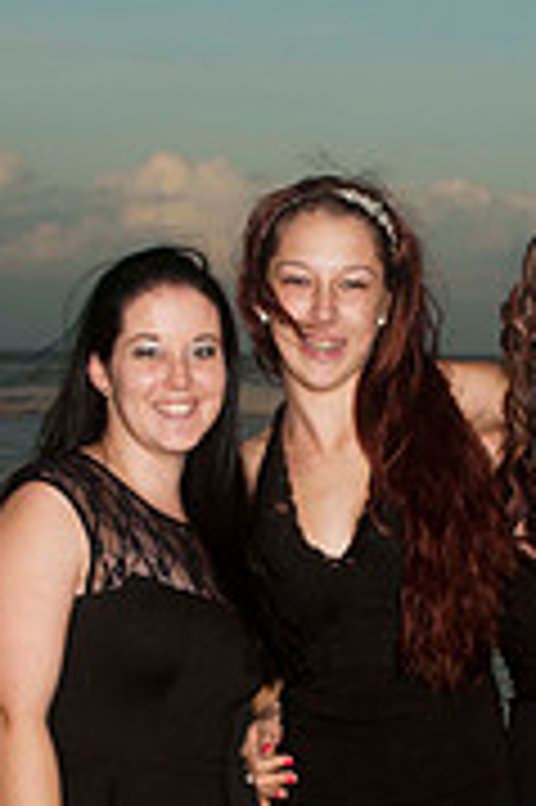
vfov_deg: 14.2
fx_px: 3200
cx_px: 372
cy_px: 725
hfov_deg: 9.6
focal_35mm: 143
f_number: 6.3
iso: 100
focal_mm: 38
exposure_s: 1/160
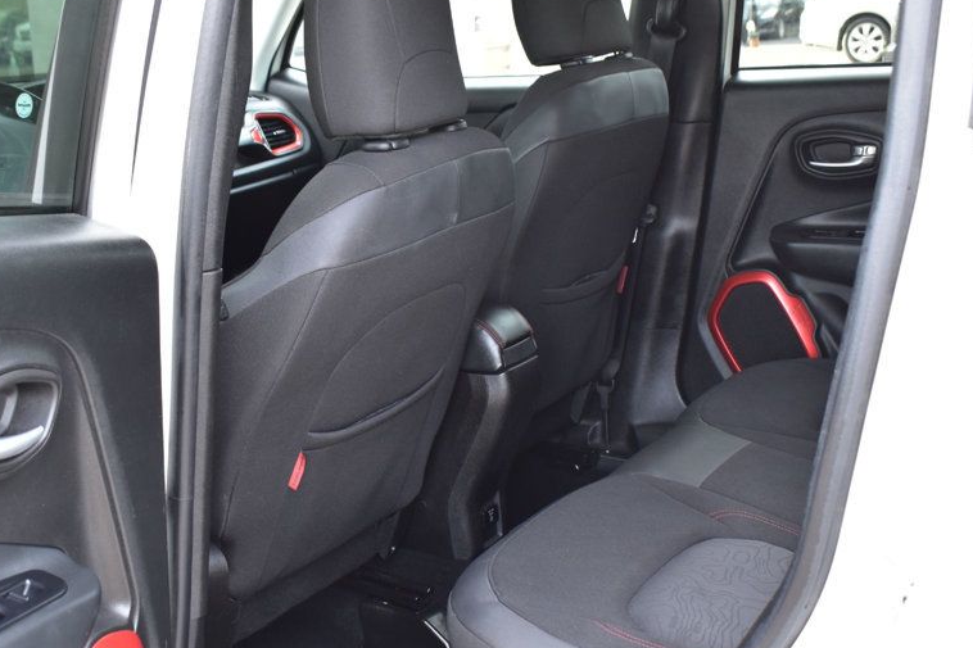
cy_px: 398
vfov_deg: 26.6
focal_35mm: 51
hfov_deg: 38.9
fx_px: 1369
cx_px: 375
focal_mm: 25
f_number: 6.3
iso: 400
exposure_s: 1/20
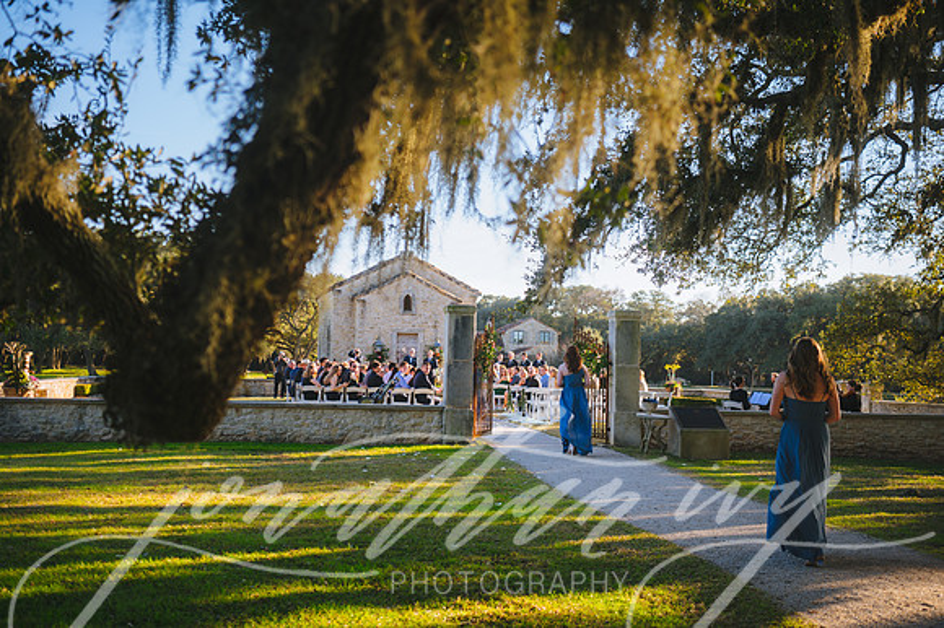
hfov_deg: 42.8
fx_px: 1205
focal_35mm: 46
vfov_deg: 29.2
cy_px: 314
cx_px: 472
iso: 100
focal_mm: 46
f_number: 2.8
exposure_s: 1/400
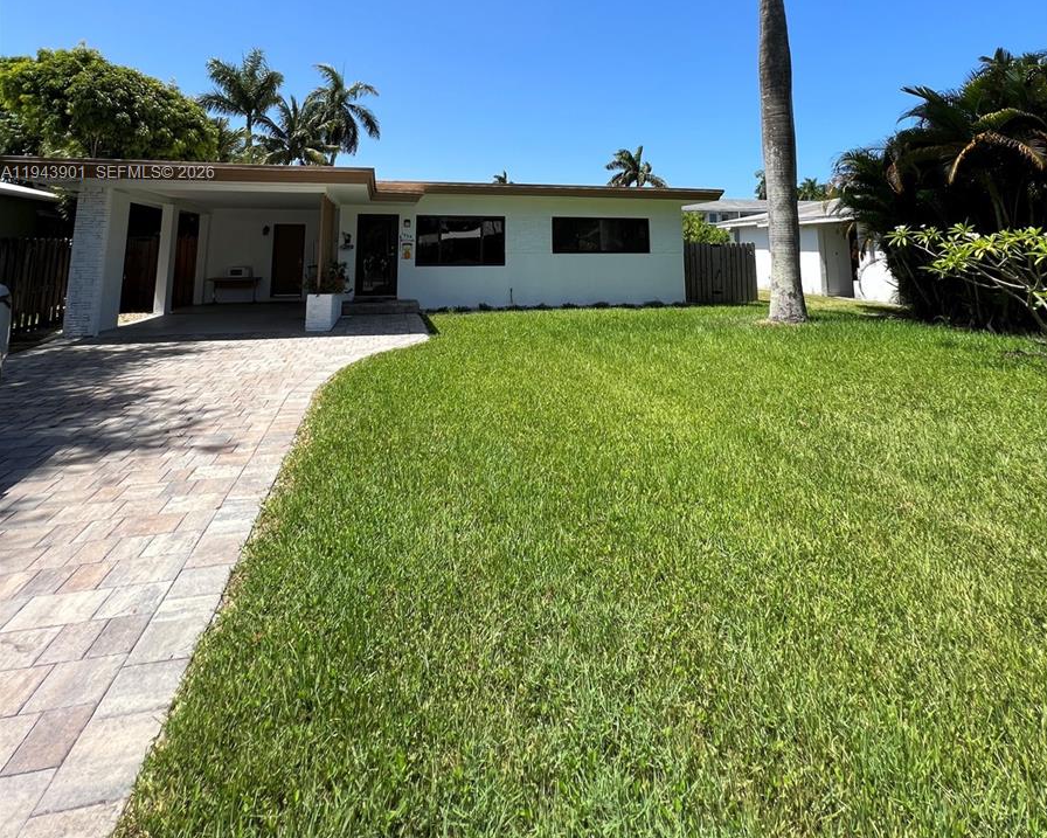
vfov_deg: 69.8
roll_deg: +0.5
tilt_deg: +8.2
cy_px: 174
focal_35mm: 17
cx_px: 525
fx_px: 527
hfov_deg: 89.6
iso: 32
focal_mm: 1.57
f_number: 1.8
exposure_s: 1/1468
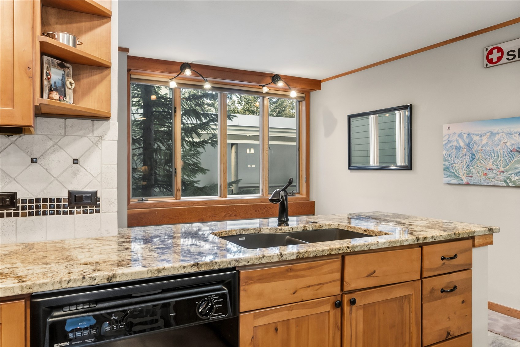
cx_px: 260
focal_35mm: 27
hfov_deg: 67.4
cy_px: 174
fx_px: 390
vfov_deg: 47.9
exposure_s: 1/40
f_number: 8
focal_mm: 18
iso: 800
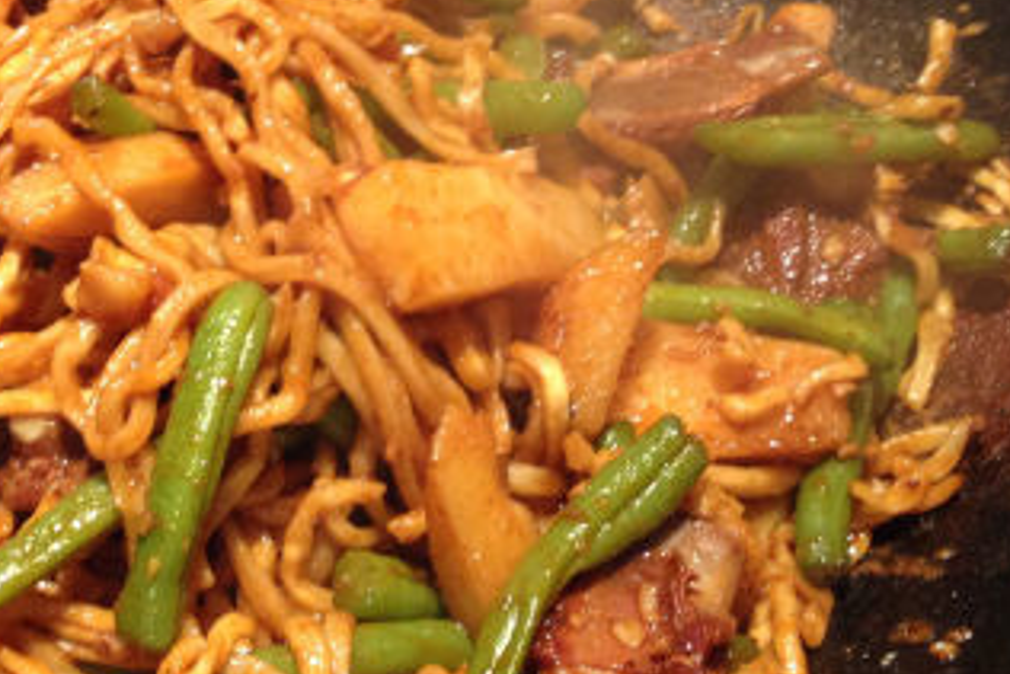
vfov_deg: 18.0
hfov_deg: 26.4
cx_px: 304
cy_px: 327
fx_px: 2133
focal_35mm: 76
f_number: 2.4
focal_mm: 4.12
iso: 160
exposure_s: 1/20
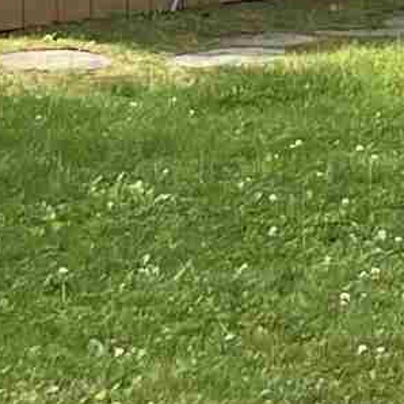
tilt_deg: +5.5
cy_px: -641
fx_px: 3129
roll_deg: -0.6
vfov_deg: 6.9
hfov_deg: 7.2
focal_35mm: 237
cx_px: 719
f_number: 1.6
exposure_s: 1/1159
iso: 32
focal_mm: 4.2
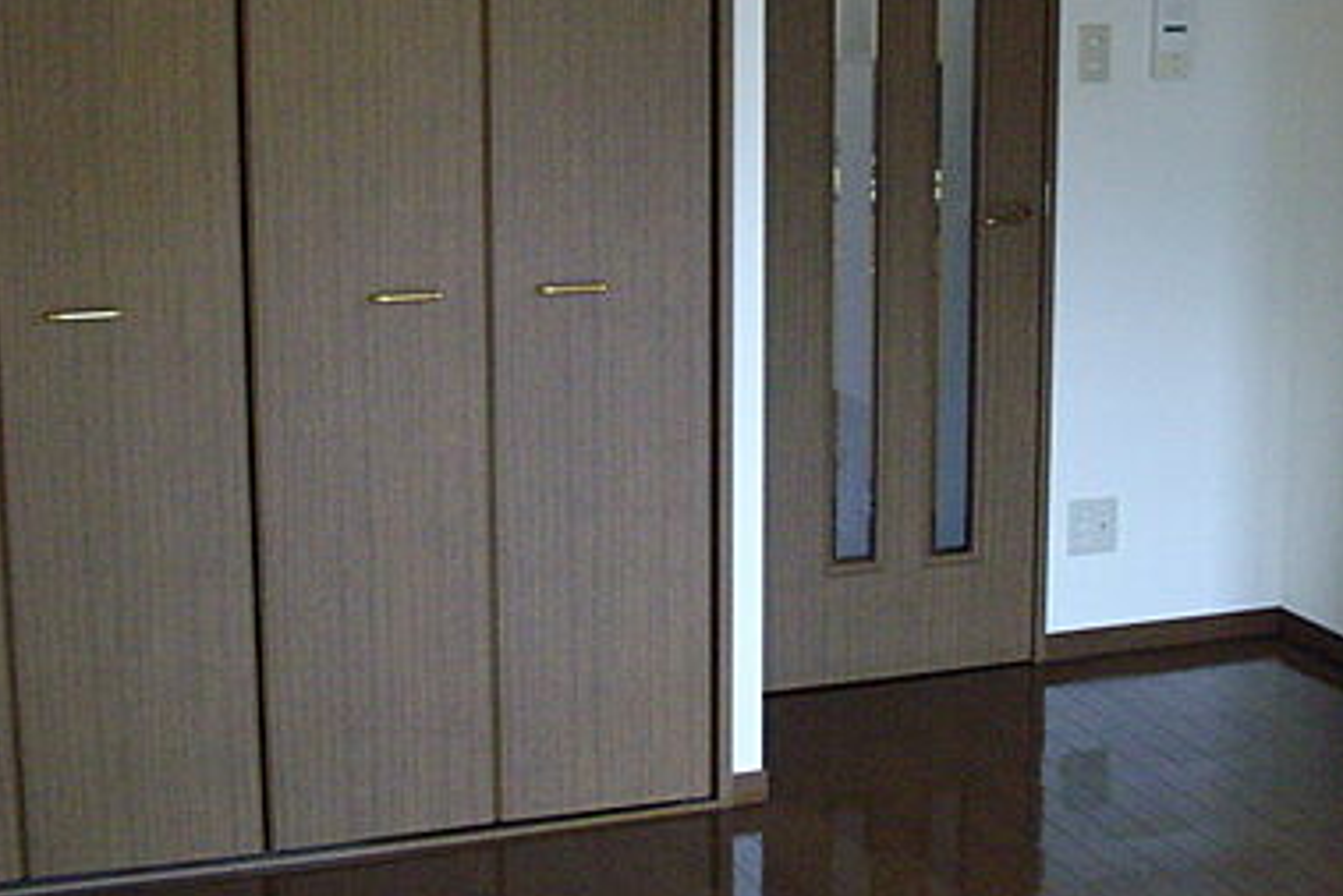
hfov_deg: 30.8
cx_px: 819
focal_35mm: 65
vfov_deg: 20.9
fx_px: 2426
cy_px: 305
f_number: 2.8
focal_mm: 6.2
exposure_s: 1/50
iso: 352
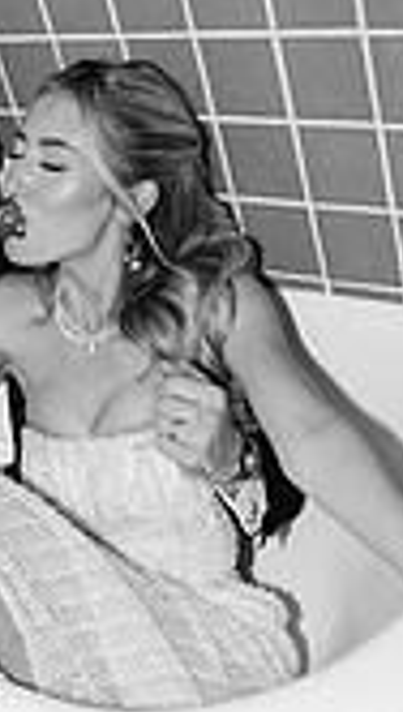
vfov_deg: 30.6
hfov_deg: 17.2
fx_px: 1285
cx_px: -51
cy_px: 506
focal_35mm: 68
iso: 400
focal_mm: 24
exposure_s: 1/40
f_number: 4.5
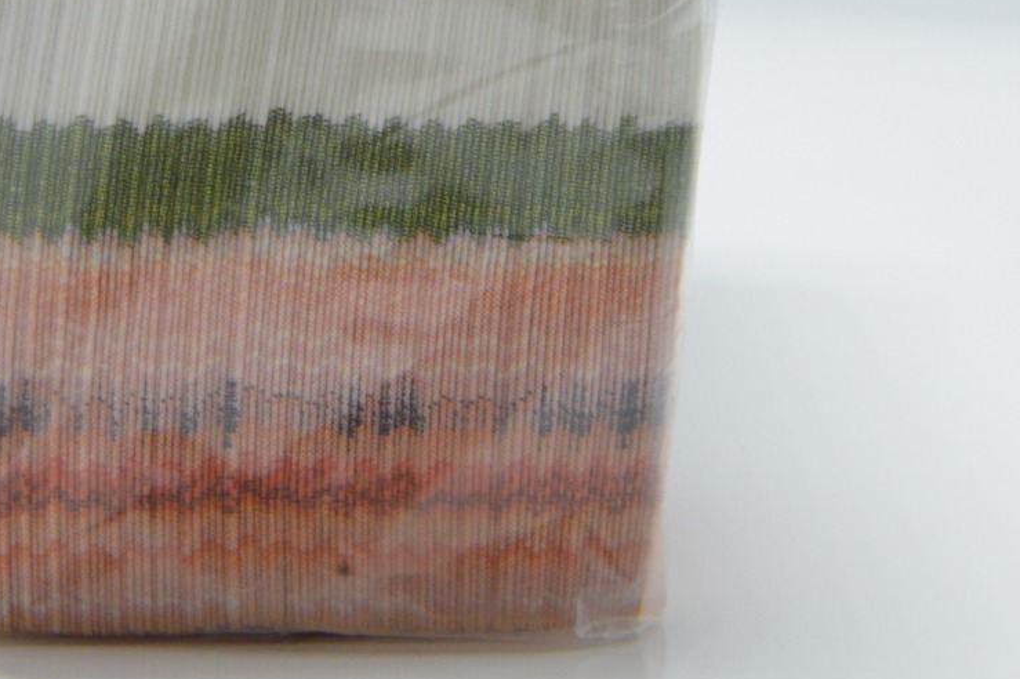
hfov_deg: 13.1
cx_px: 402
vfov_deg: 8.6
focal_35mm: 157
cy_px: -180
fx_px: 4446
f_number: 13
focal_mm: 58
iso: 4000
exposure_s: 1/60
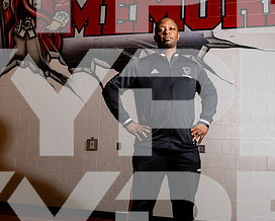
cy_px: 103
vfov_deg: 30.3
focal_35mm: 50
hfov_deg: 37.0
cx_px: 99
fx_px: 407
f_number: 8
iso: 200
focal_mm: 25
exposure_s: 1/125
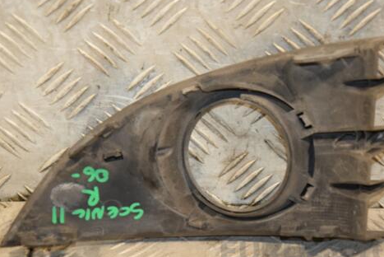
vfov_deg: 8.4
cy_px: 141
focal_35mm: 164
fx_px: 1747
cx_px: 206
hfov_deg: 12.5
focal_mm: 85
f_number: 5.6
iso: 800
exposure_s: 1/100
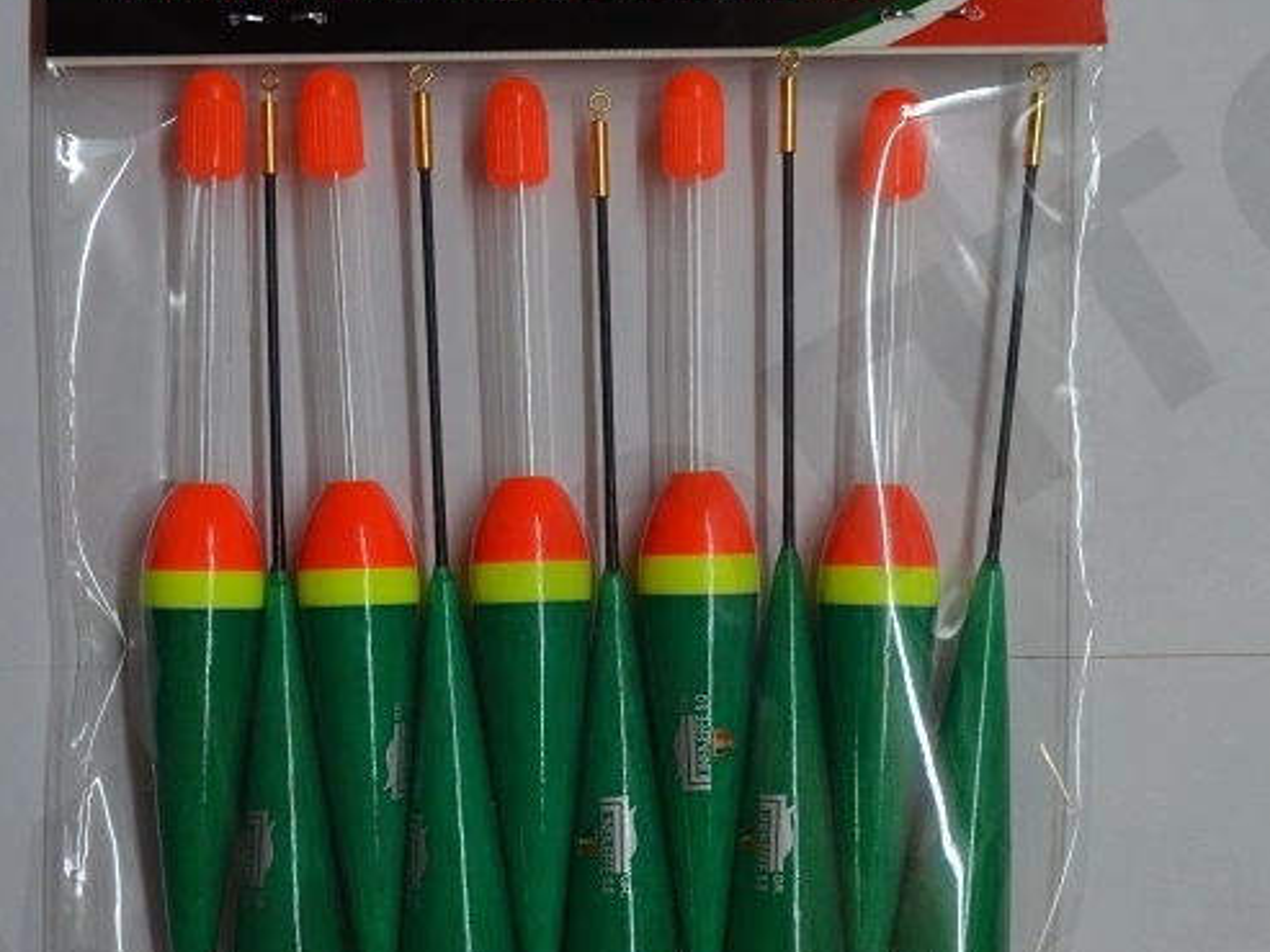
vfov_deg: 22.2
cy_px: 643
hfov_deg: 29.4
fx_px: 2422
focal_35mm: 66
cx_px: 636
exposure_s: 1/125
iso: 400
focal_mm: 30
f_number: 5.6
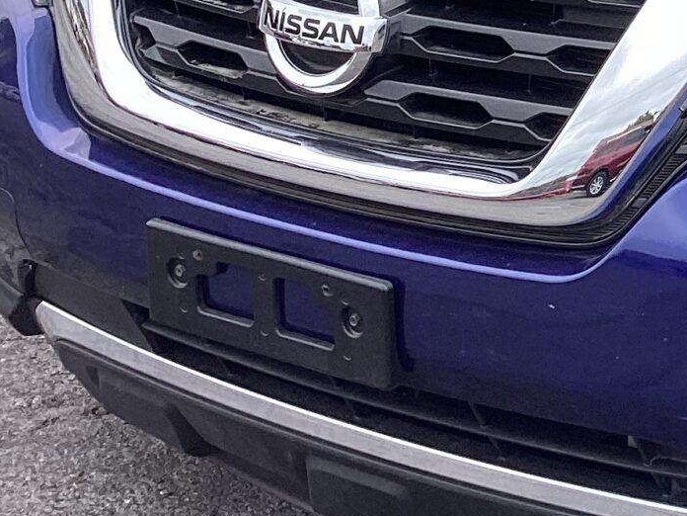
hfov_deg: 16.1
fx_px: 2262
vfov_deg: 12.5
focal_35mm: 114
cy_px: -191
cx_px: 960
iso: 25
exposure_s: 1/374
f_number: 2.4
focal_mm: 3.3
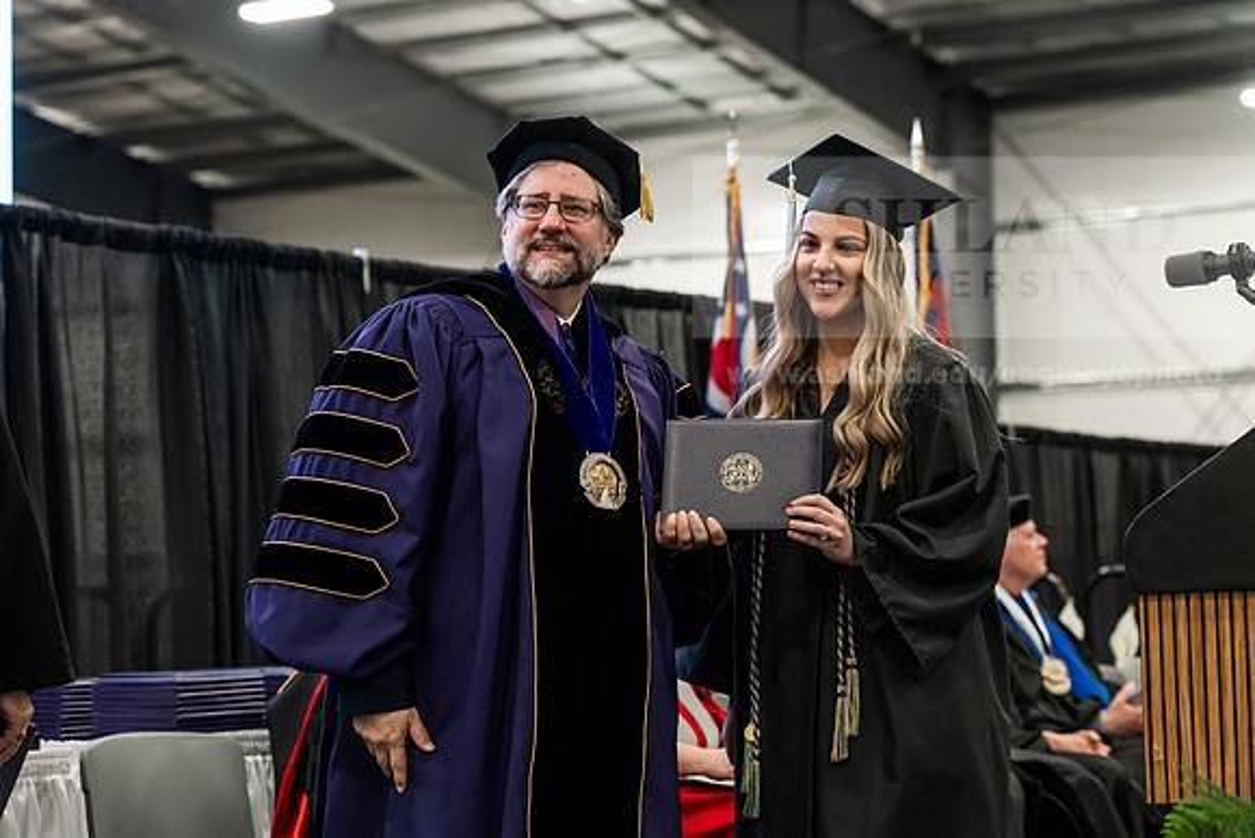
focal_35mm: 86
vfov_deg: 15.9
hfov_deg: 23.6
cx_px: 628
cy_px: 419
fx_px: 2999
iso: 4000
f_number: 4.5
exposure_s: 1/200
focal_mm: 86
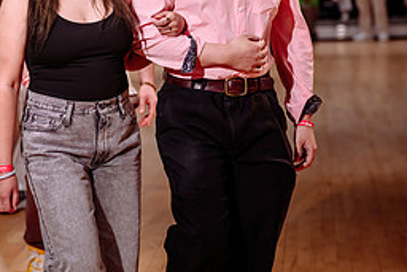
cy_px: 109
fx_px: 1437
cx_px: 68
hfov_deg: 16.0
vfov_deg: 10.8
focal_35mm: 127
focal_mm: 56
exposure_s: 1/250
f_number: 2
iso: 1250
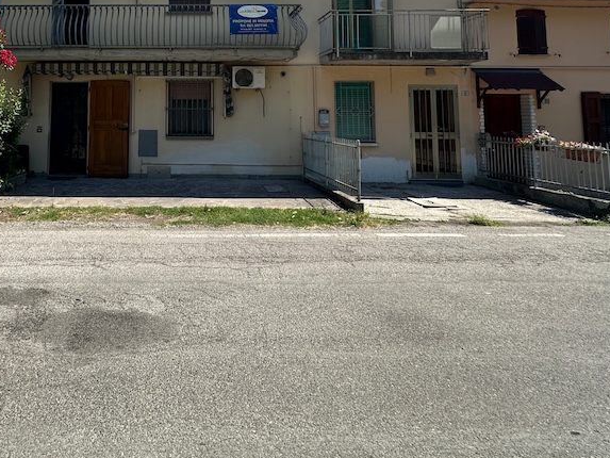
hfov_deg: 66.5
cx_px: 179
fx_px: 441
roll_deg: -0.1
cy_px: 81
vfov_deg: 50.9
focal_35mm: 25
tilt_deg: +5.3
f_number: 2.2
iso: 40
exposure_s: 1/1092
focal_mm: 2.22
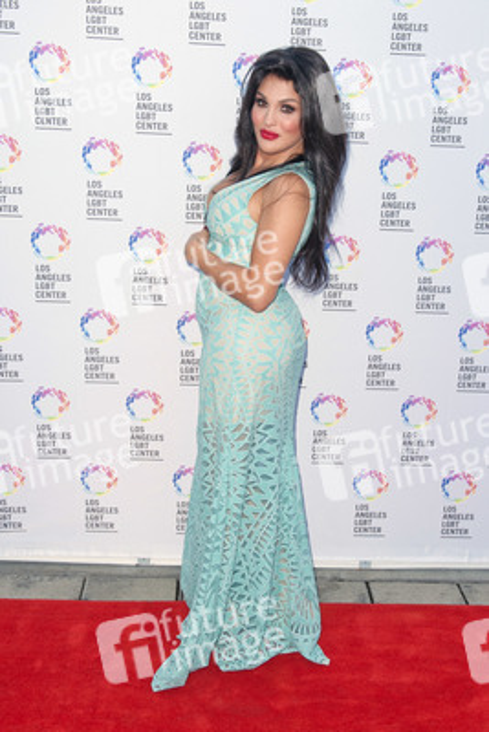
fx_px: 651
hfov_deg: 41.1
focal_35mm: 32
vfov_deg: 58.7
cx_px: 244
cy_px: 366
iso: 400
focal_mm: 32
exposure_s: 1/320
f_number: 5
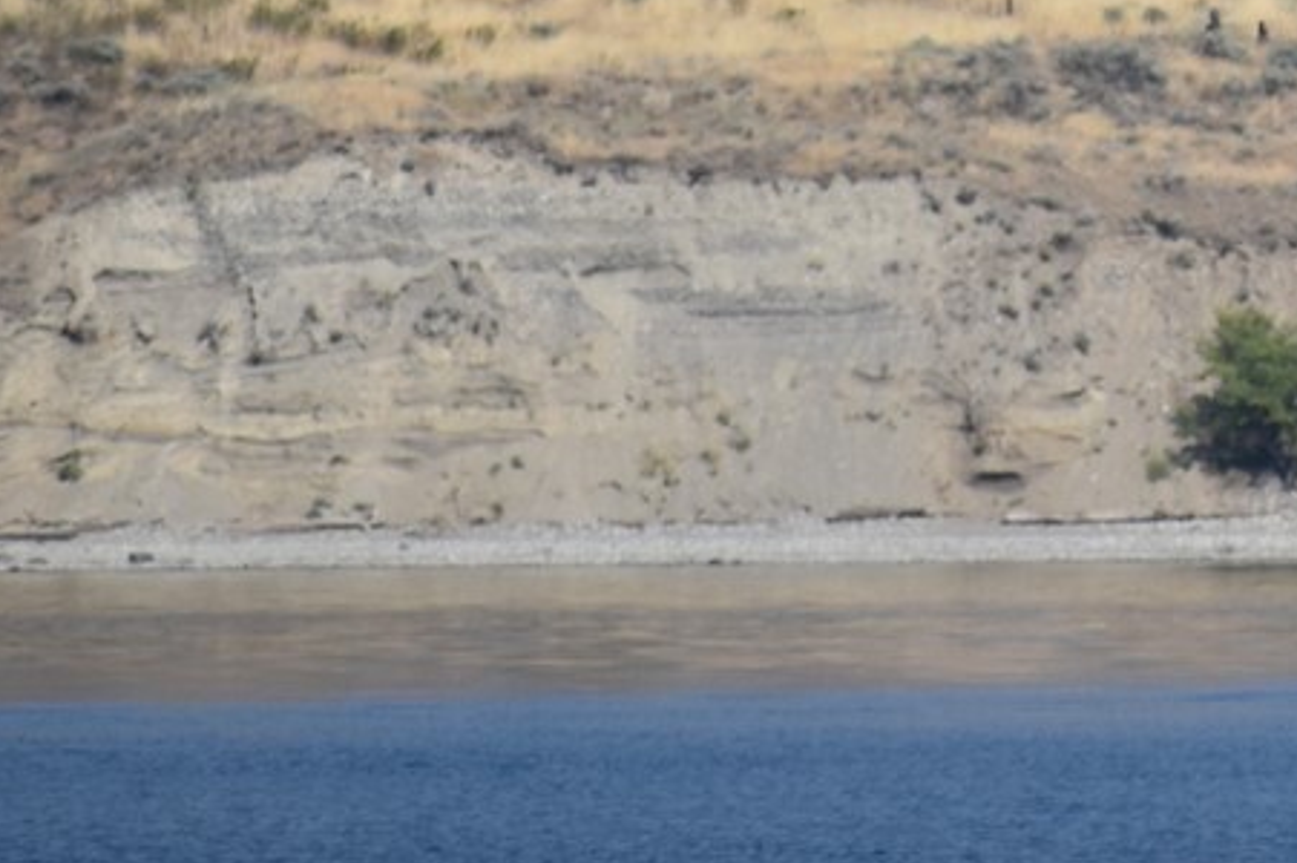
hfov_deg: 1.4
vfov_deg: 0.9
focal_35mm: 1469
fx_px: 52885
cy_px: -617
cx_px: 1497
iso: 200
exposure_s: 1/1600
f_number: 7.1
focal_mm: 260
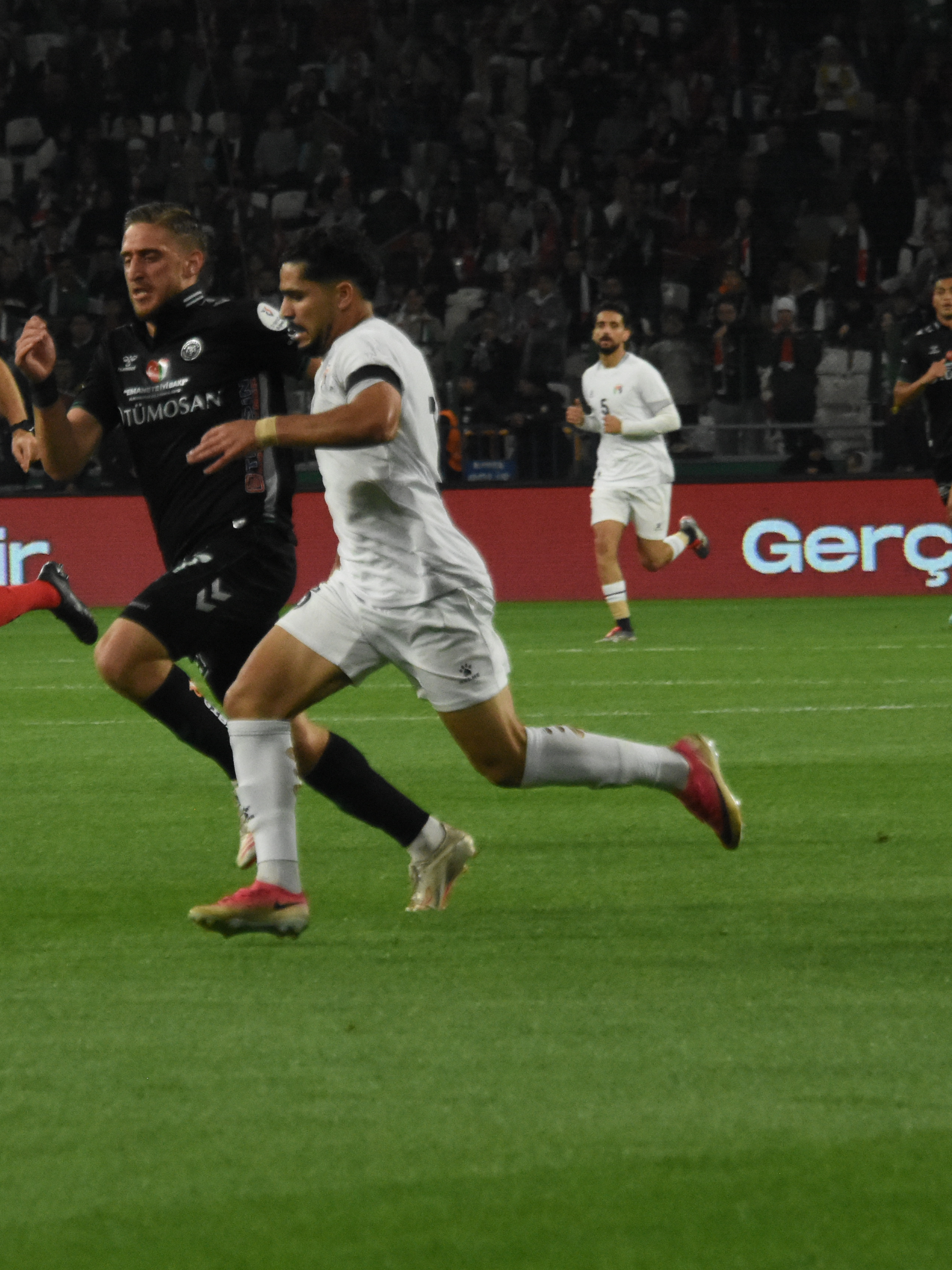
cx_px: 20
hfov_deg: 3.4
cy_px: 653
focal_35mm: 438
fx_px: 16062
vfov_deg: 4.5
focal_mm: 170
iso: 4000
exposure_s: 1/1000
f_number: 5.6
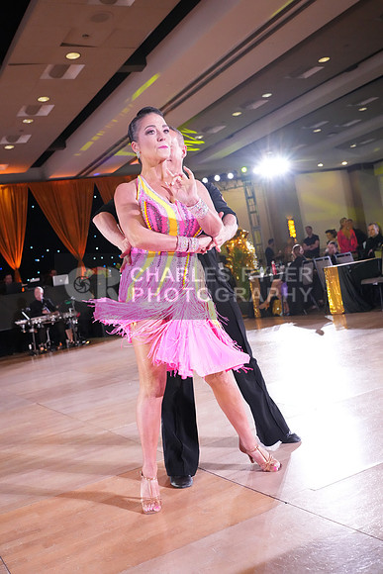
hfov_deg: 37.9
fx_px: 558
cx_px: 192
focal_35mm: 35
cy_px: 287
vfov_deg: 54.4
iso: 8000
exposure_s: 1/400
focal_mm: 35
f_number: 4.5
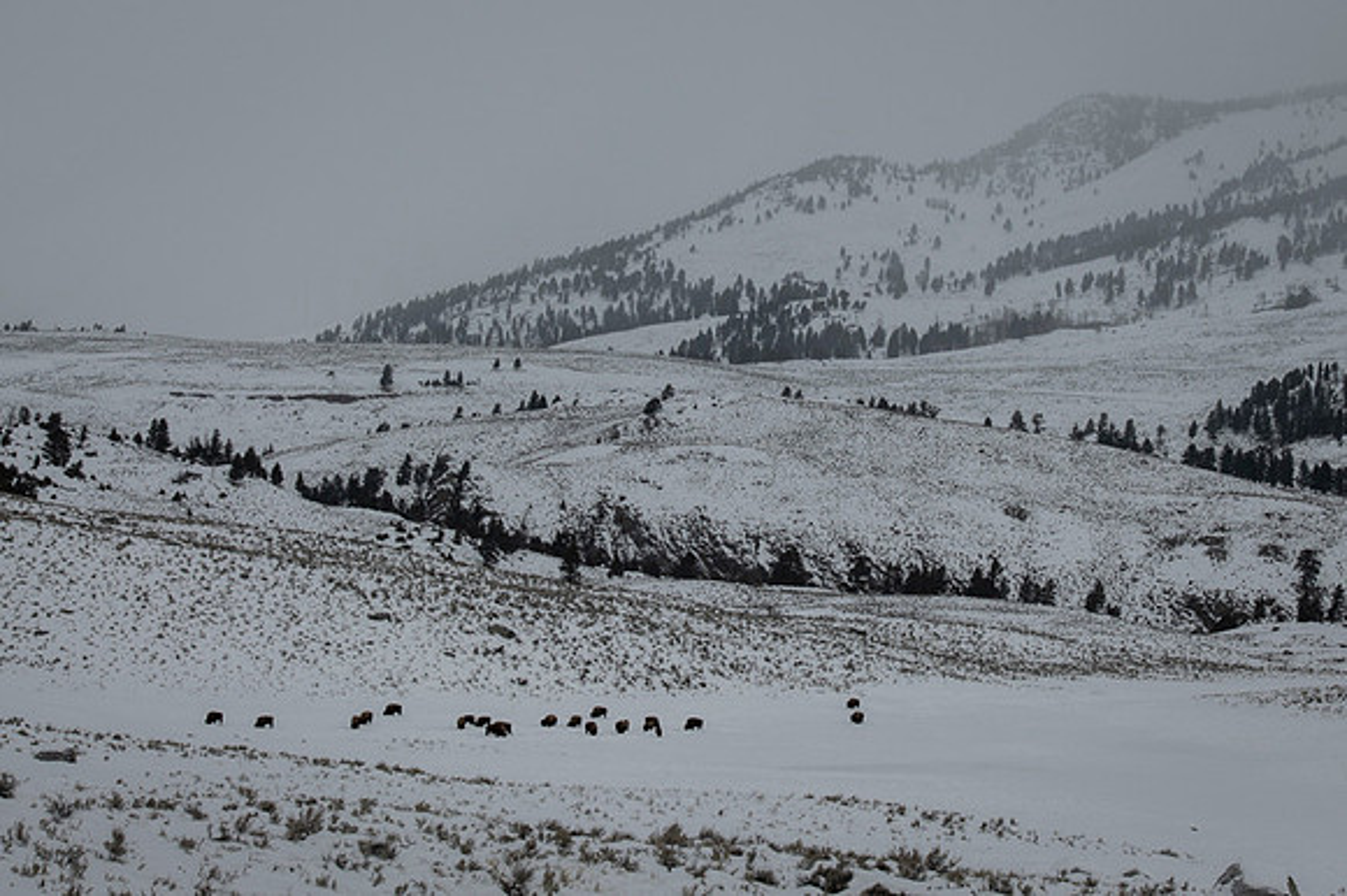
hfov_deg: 20.5
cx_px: 842
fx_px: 3718
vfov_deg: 13.7
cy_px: 332
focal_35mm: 99
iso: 160
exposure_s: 1/800
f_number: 13
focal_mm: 70
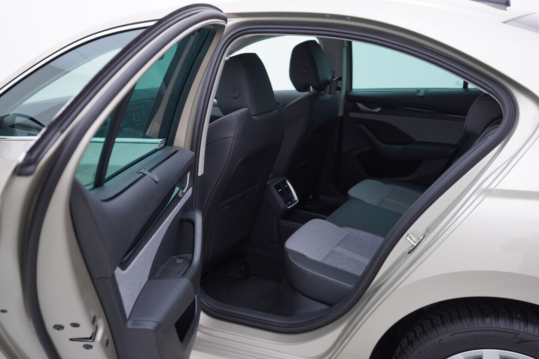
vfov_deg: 36.9
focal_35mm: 36
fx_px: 539
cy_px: 180
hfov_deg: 53.1
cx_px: 270
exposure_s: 1/50
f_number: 3.2
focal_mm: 24
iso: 125
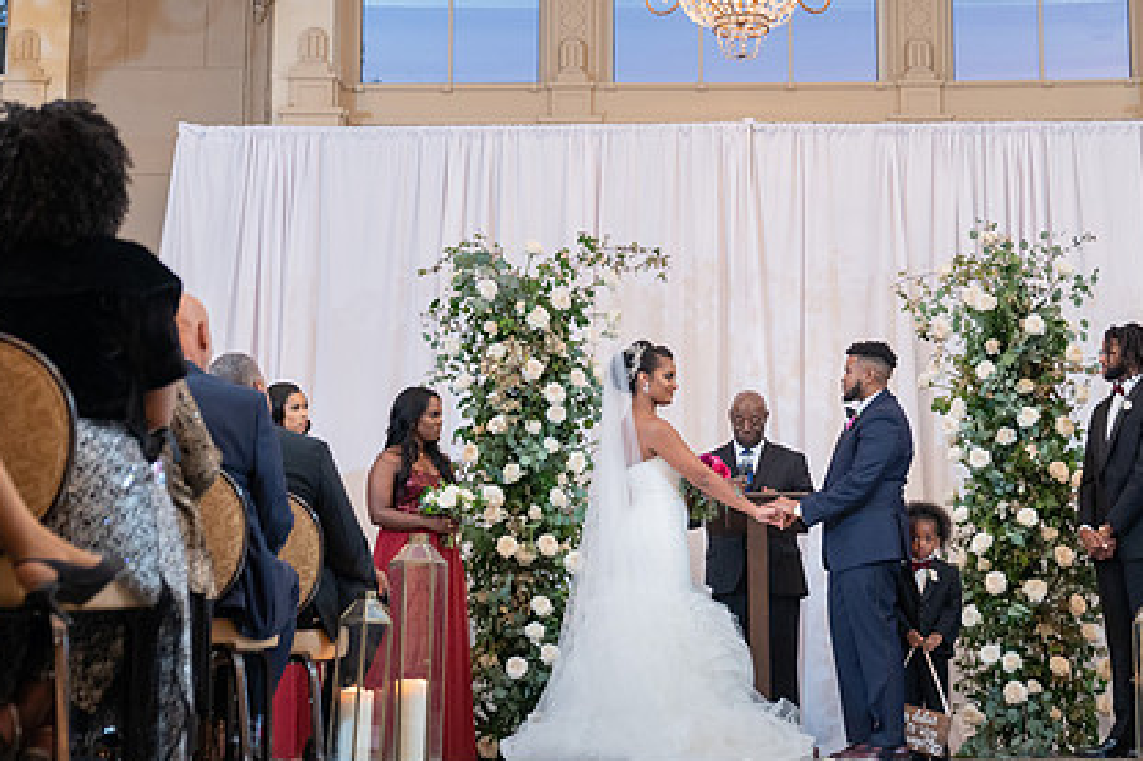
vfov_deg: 17.4
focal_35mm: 78
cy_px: 219
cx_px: 755
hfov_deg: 25.9
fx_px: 2475
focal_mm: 50
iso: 2000
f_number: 2.8
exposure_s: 1/200
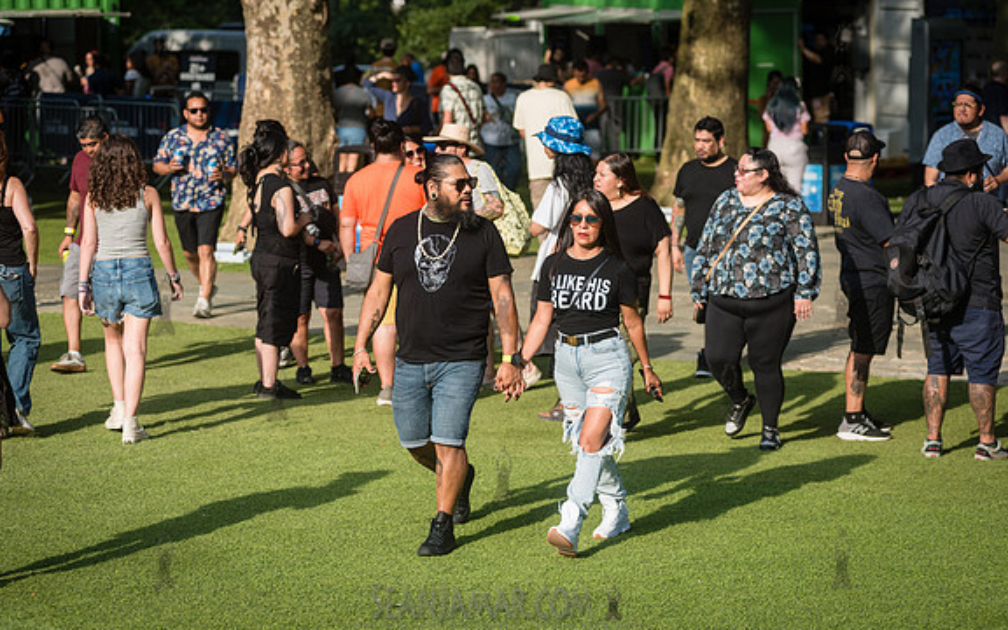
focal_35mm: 115
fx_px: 3159
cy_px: 305
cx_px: 502
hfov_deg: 18.1
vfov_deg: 11.4
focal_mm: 112
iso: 400
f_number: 4
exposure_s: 1/2500
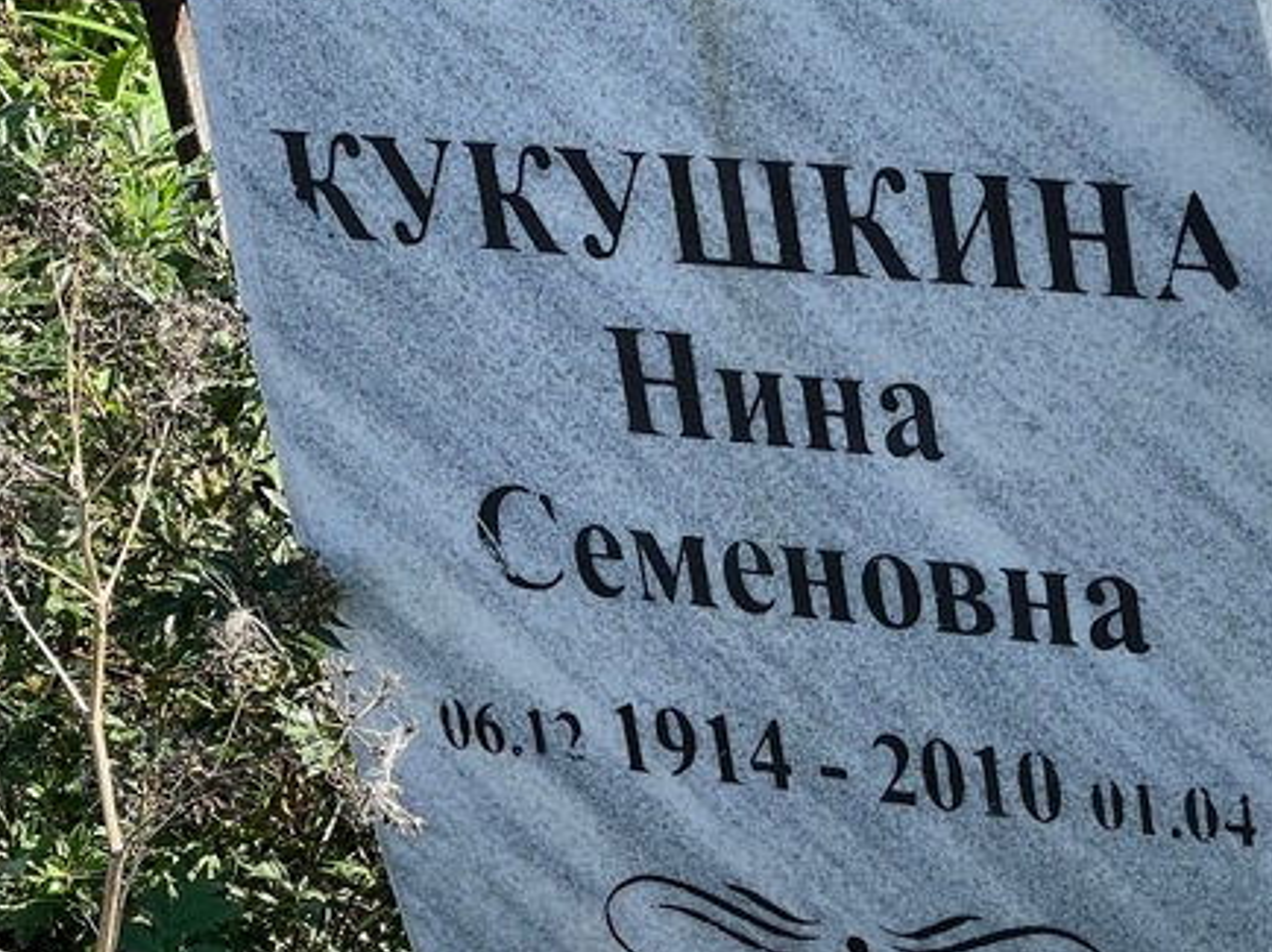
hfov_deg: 13.9
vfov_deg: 10.4
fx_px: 5215
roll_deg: +9.4
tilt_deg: -29.3
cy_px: 483
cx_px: 832
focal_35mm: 142
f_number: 2.8
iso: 32
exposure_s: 1/260
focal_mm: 9
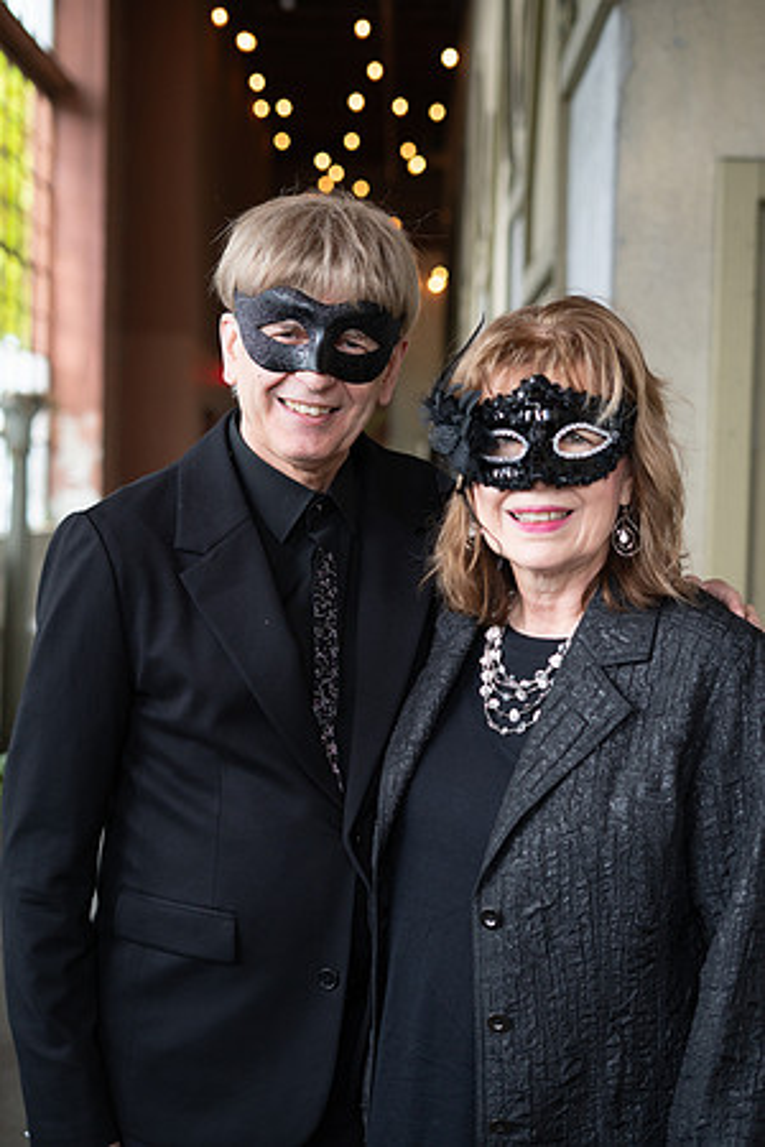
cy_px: 574
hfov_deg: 27.0
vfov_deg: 39.6
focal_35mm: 50
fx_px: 1594
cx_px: 382
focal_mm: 50
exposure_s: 1/100
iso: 400
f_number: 2.8
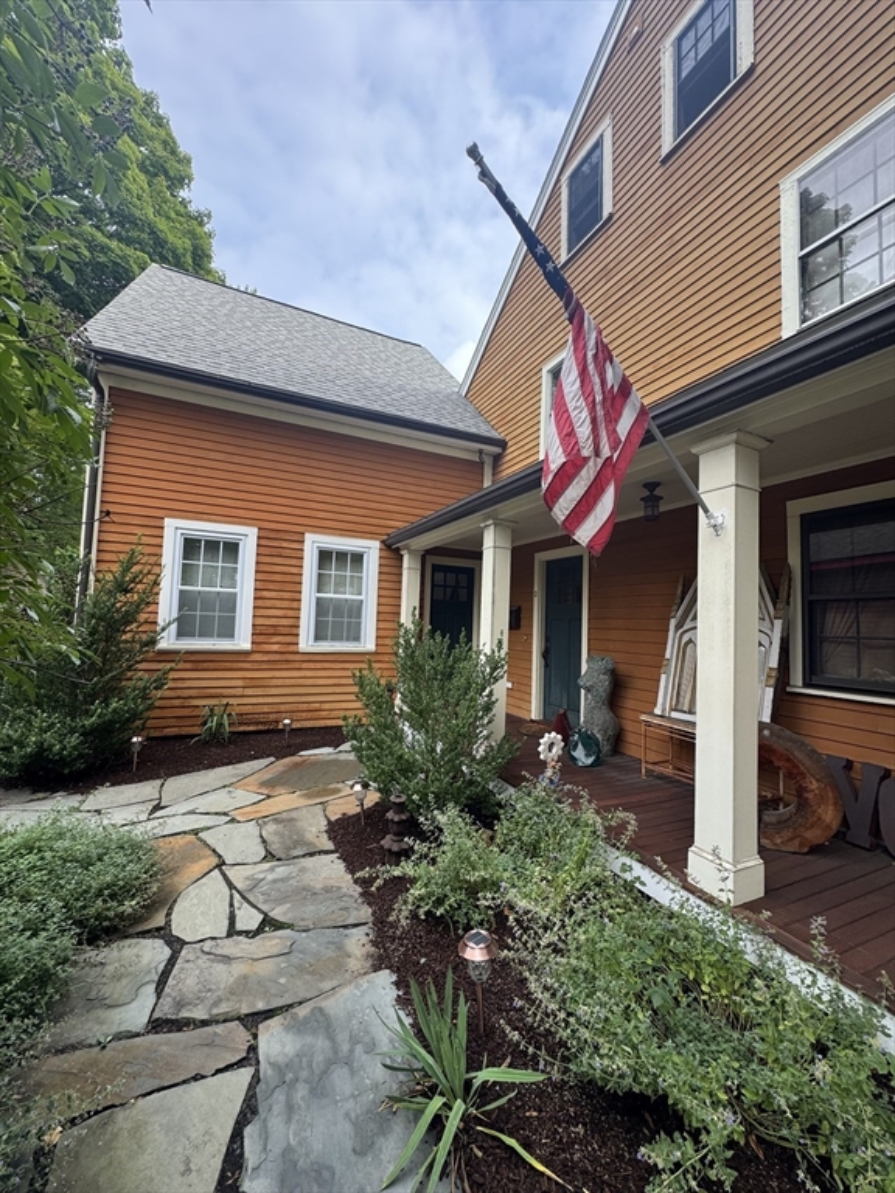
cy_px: 596
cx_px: 448
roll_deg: -2.4
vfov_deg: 102.1
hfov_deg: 85.7
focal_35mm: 14
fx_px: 483
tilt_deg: +2.7
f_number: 2.2
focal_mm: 2.22
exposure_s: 1/178
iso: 40
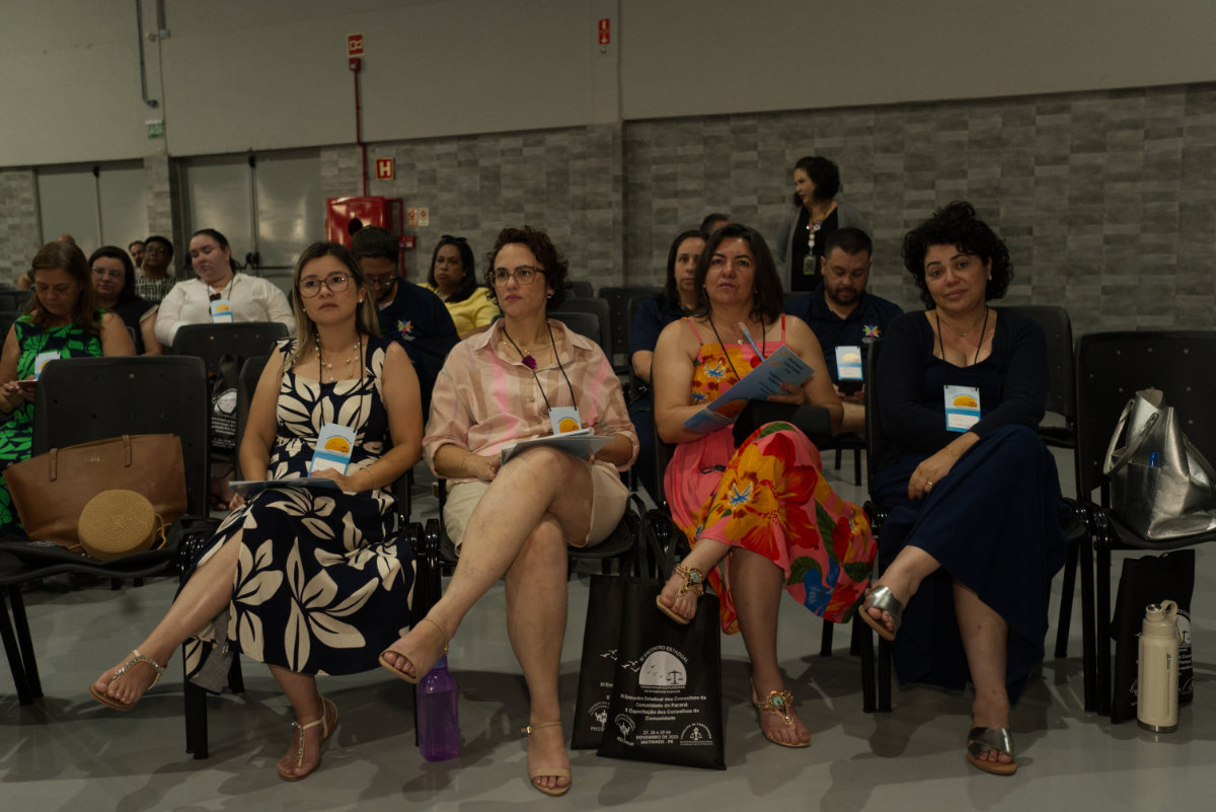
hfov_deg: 54.4
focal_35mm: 35
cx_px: 608
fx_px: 1183
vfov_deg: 37.9
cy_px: 406
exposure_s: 1/100
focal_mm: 35
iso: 2500
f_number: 4
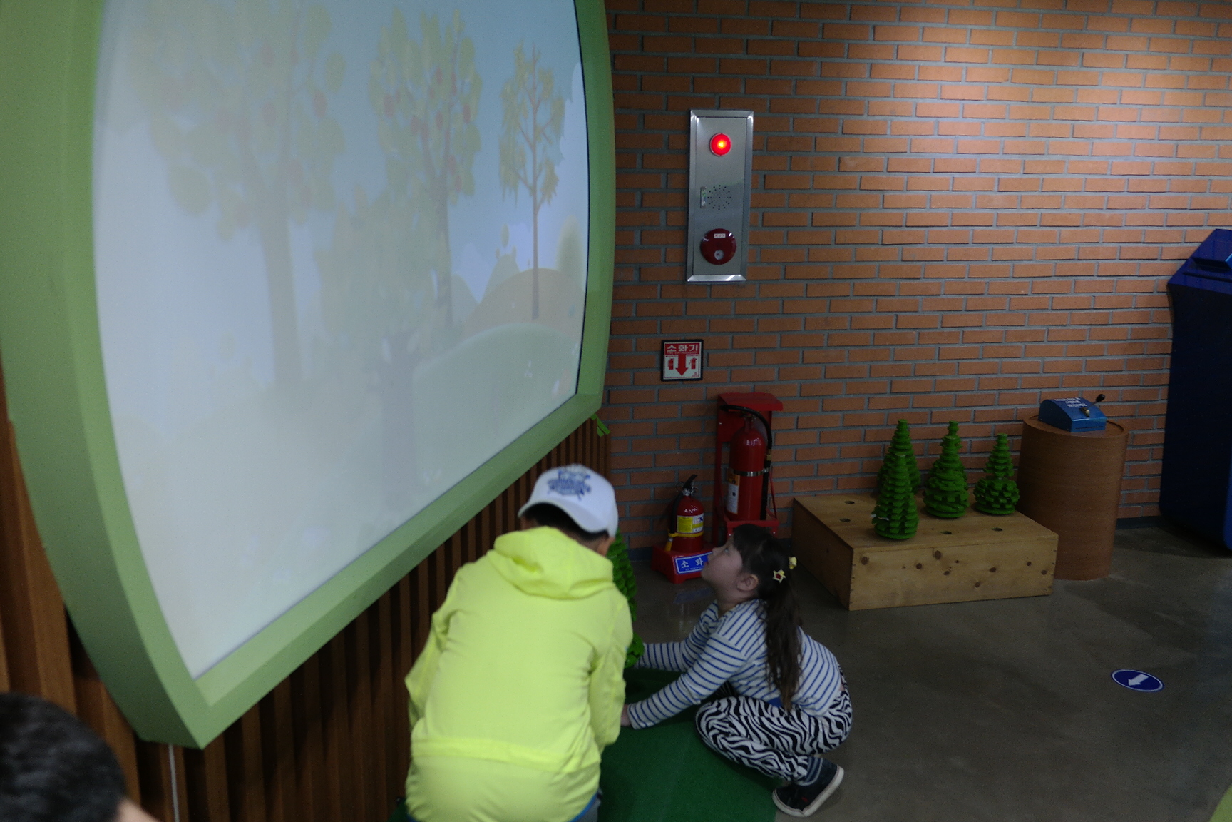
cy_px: 411
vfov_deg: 43.6
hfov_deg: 61.9
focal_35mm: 30
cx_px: 616
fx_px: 1027
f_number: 3.5
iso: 400
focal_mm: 20
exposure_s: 1/40
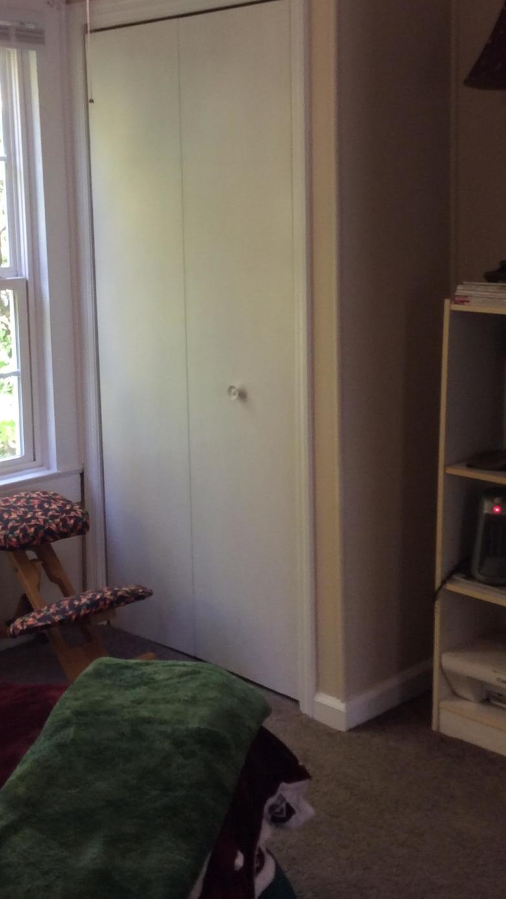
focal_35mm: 50
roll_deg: +0.5
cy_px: 331
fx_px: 1193
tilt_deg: -6.6
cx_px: 229
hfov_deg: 23.9
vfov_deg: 41.0
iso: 50
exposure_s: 1/24
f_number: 2.4
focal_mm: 3.3
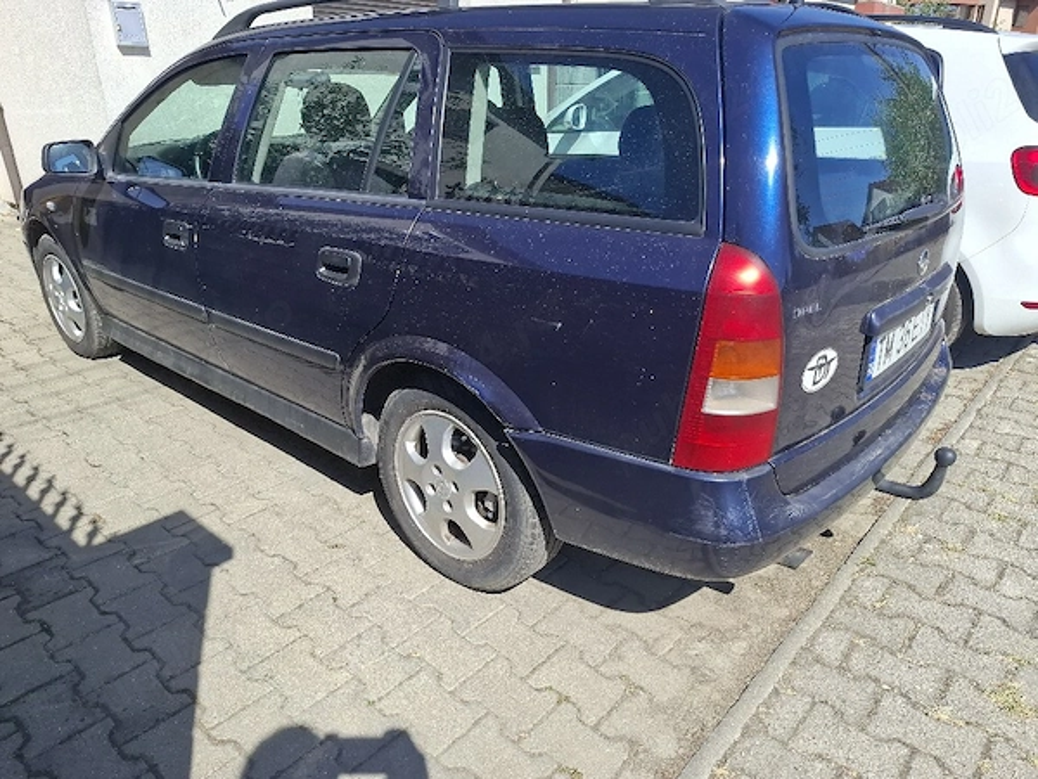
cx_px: 519
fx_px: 690
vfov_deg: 58.9
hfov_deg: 73.9
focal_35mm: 23
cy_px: 390
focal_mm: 5.54
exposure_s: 1/2500
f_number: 1.8
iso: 50
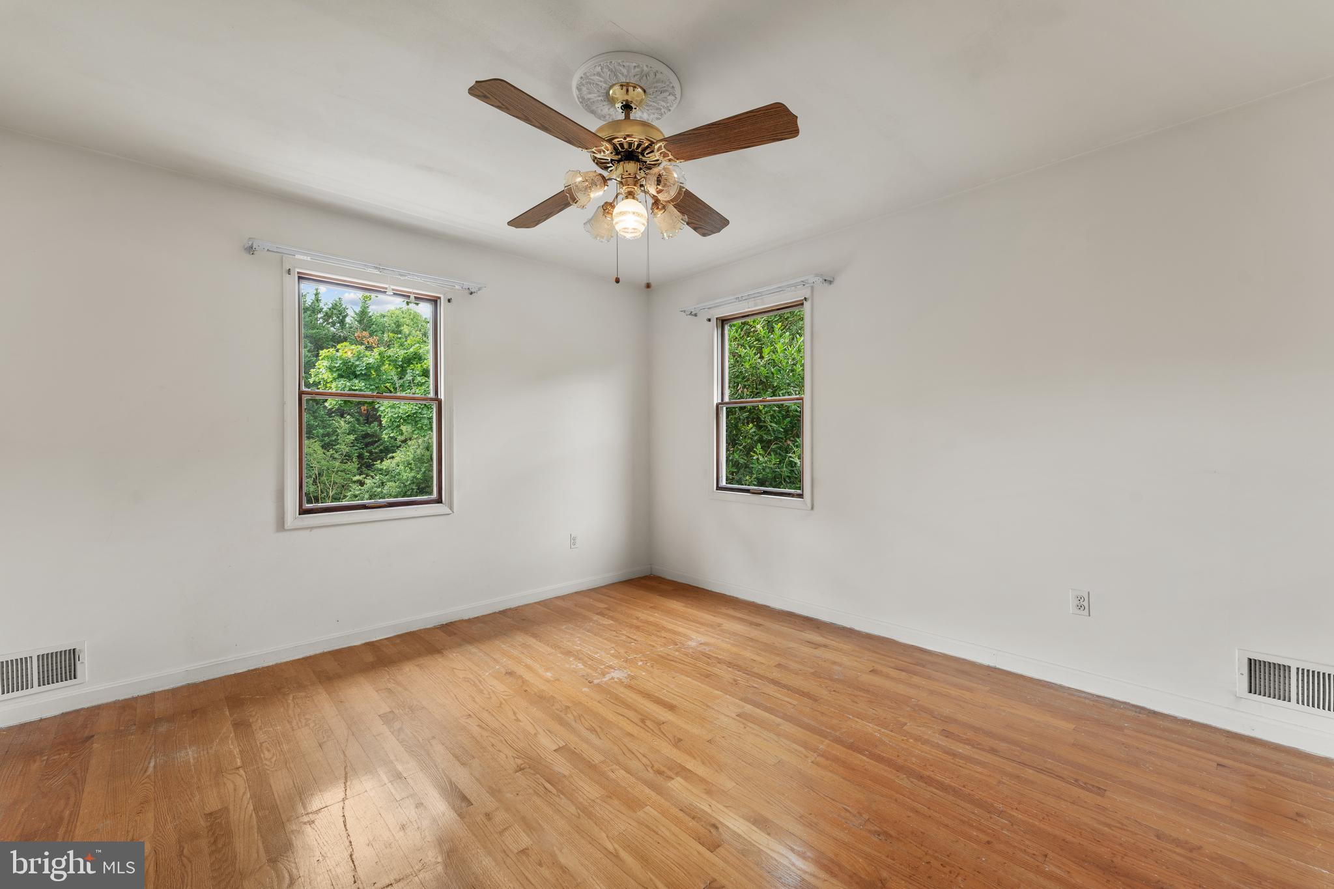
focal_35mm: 14
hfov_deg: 104.3
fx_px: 519
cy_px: 444
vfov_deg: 81.2
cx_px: 667
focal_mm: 14
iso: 100
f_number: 8
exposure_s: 1/10
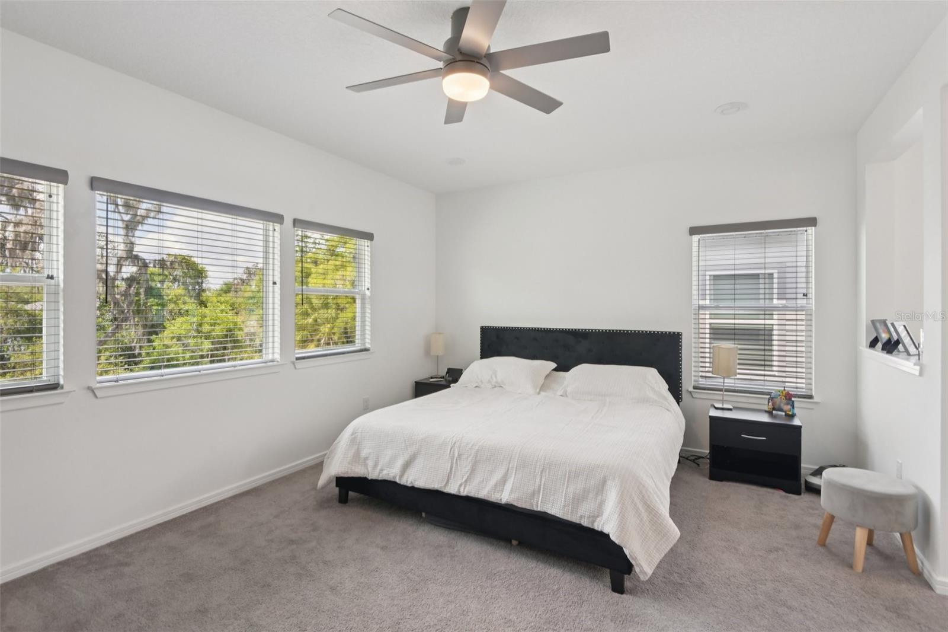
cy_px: 316
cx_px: 474
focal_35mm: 16
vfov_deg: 73.7
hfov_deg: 96.7
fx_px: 421
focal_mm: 16
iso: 400
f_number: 8
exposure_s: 1/80
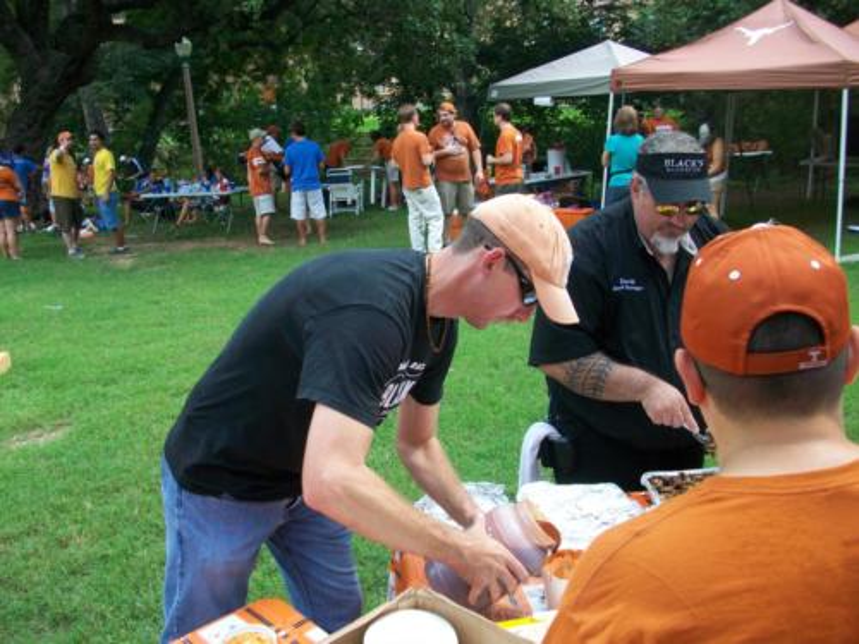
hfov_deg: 56.8
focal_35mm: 32
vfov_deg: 44.2
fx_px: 794
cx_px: 430
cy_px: 322
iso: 64
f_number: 2.8
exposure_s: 1/125
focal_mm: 5.7
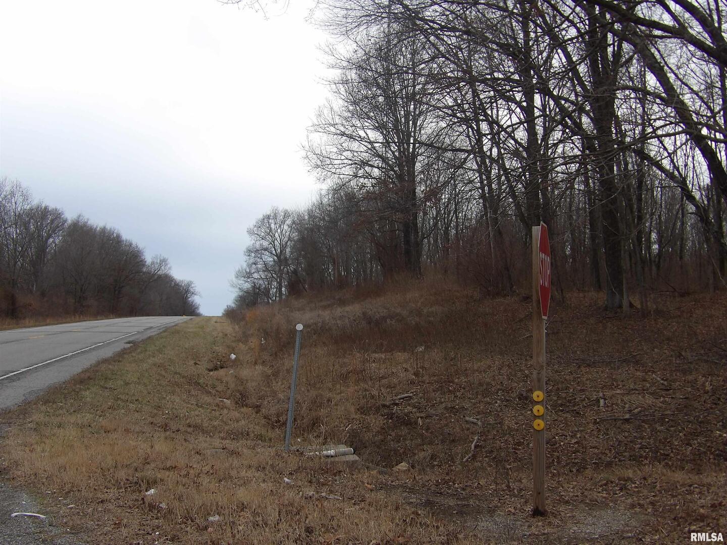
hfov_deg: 41.2
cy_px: 272
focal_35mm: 46
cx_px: 364
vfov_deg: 31.5
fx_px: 966
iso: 100
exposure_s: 1/130
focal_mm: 8.2
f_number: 3.8
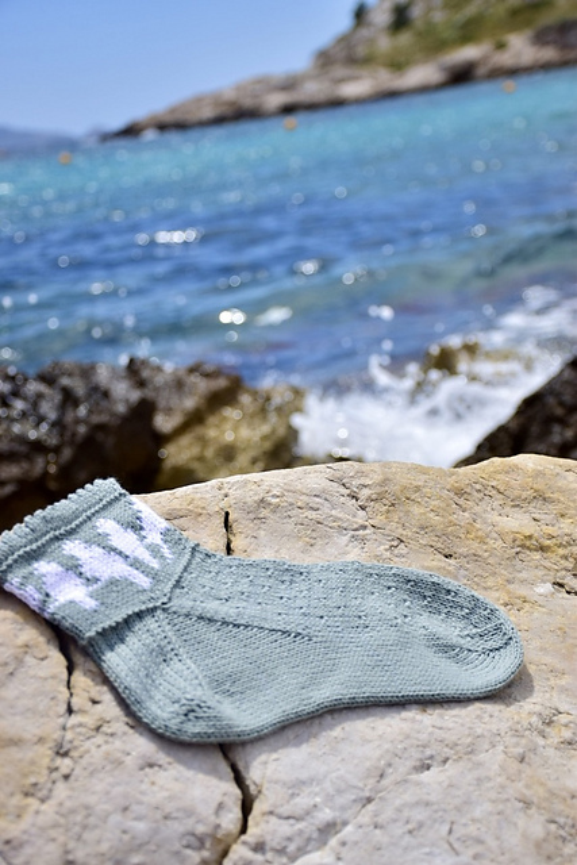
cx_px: 288
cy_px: 432
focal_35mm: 57
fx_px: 1370
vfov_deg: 35.0
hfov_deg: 23.8
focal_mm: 38
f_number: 5
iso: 100
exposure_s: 1/1600
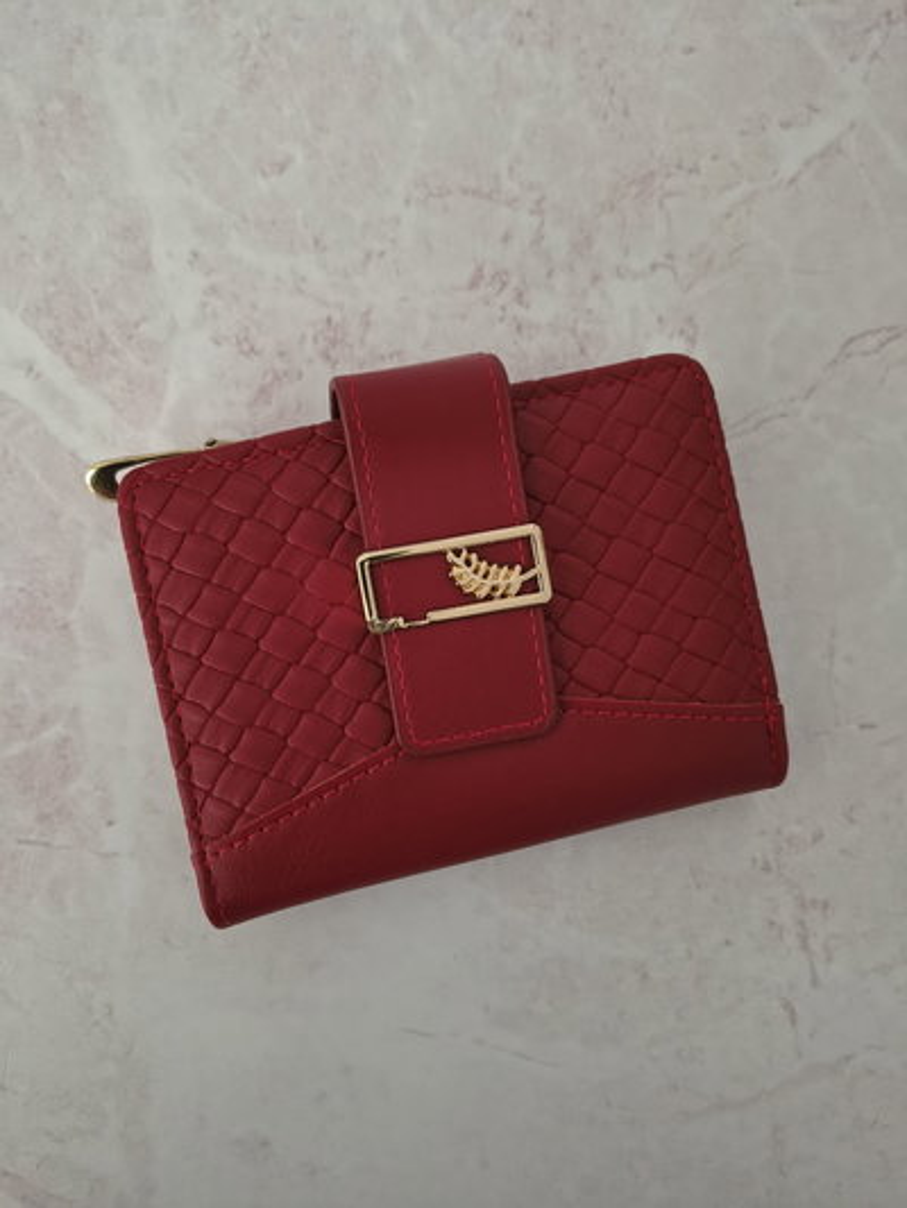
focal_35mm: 24
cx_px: 454
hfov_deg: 56.8
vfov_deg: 71.6
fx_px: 838
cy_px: 604
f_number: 1.8
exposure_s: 1/50
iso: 1040
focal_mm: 5.56
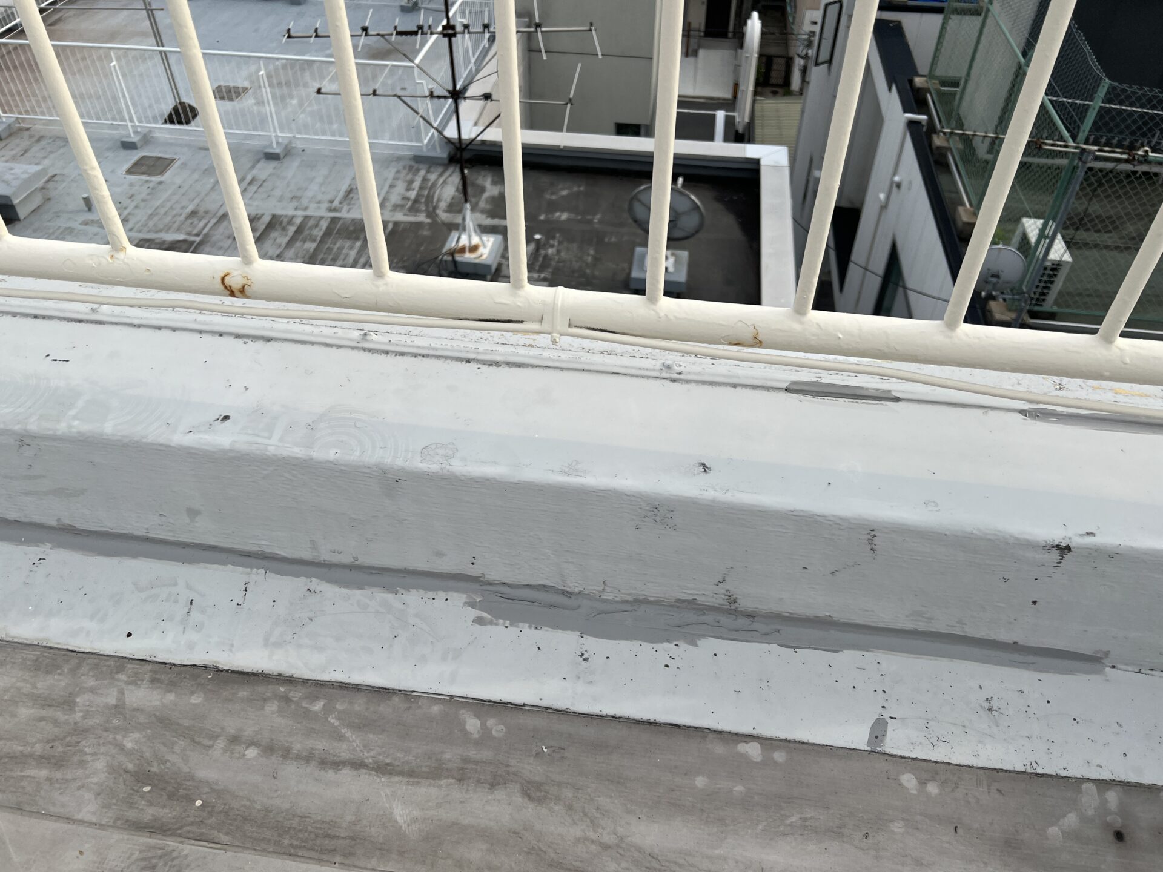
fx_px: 874
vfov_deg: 53.1
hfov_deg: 67.3
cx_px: 582
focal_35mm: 26
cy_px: 436
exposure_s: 1/2994
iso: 50
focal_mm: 5.7
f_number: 1.5
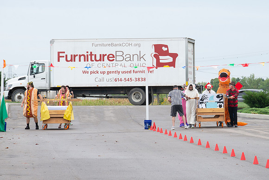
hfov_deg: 7.8
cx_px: 194
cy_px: 95
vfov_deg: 5.2
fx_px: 1974
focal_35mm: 264
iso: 640
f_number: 9
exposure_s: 1/250
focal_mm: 180
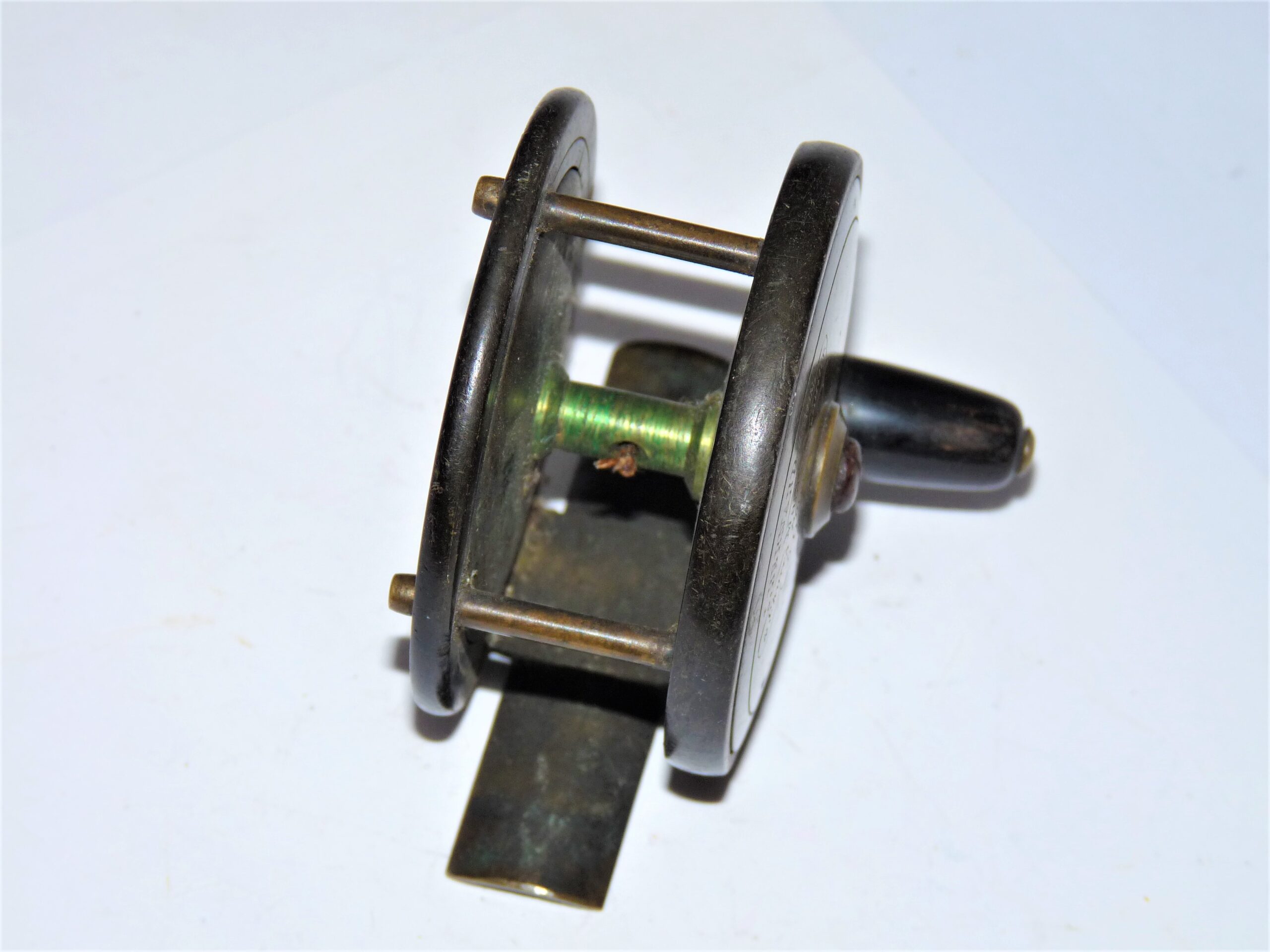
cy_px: 476
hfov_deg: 16.1
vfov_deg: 12.1
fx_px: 4476
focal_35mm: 122
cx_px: 635
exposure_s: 1/40
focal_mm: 21.6
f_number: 3.6
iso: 100
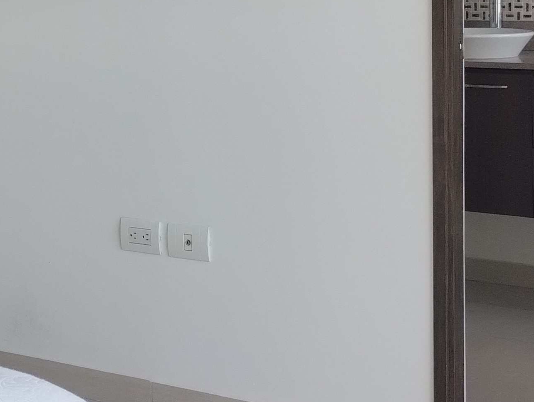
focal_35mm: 89
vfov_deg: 16.4
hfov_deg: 21.8
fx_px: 1374
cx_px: 135
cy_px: 22
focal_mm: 4.27
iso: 189
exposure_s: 1/120
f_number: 1.8
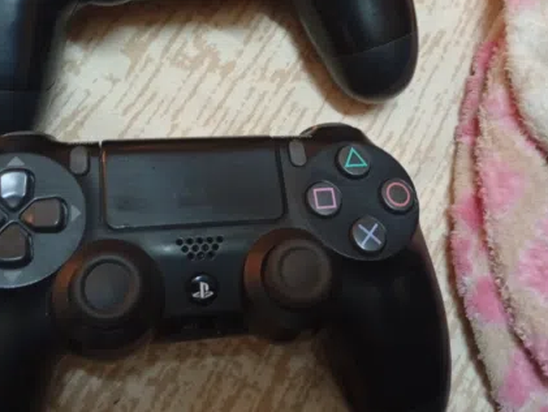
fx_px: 649
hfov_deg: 45.7
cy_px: 115
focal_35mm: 41
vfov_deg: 34.6
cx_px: 238
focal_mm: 3.98
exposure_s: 1/20
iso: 1271
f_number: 1.8
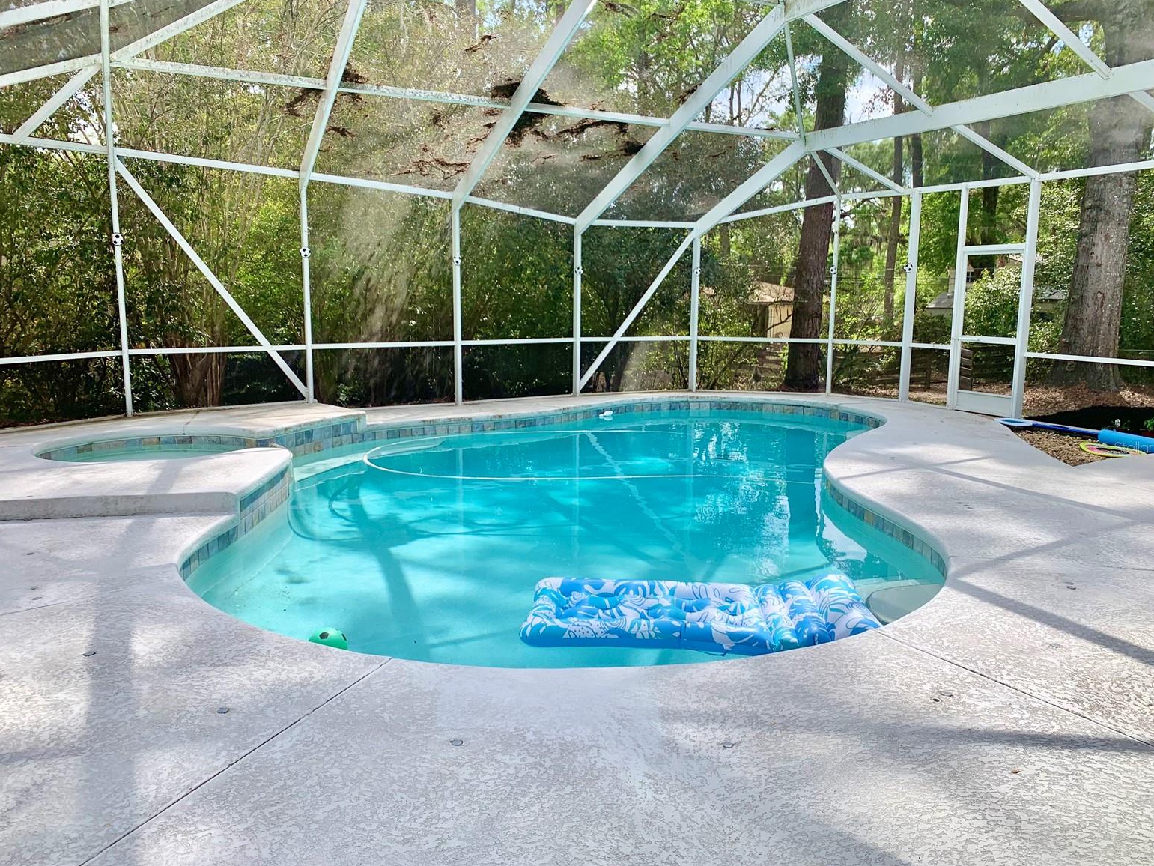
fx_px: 900
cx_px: 586
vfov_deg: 51.4
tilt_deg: -9.3
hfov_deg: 65.3
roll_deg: -0.4
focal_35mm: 27
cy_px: 447
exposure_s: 1/1088
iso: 25
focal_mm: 4.25
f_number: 1.8
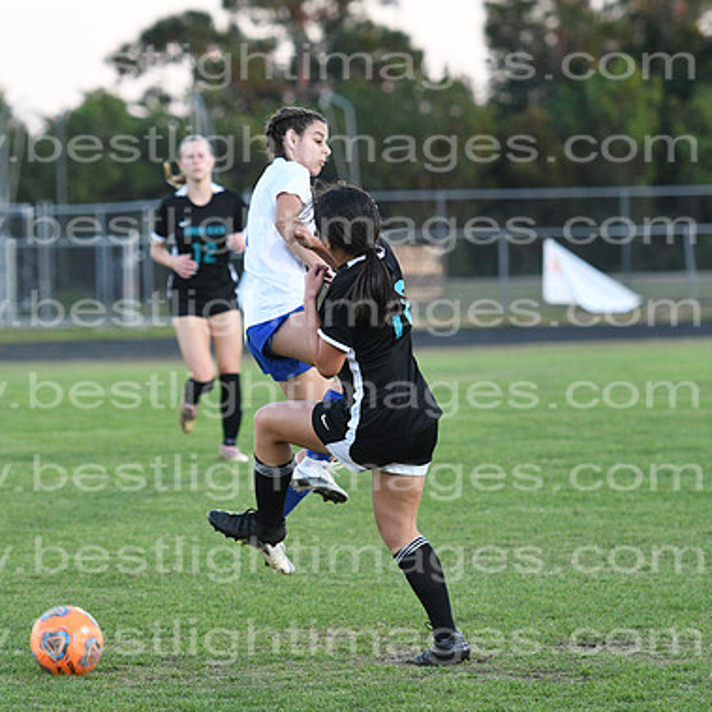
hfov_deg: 7.4
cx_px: 278
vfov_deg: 7.4
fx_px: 5538
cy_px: 354
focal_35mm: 238
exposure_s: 1/800
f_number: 2.8
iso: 1400
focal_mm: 122
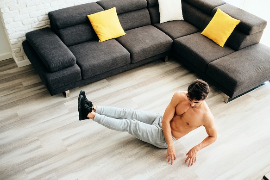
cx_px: 138
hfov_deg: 53.1
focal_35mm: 36
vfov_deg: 36.9
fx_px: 270
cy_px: 90
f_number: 2
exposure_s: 1/60
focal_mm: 23
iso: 640
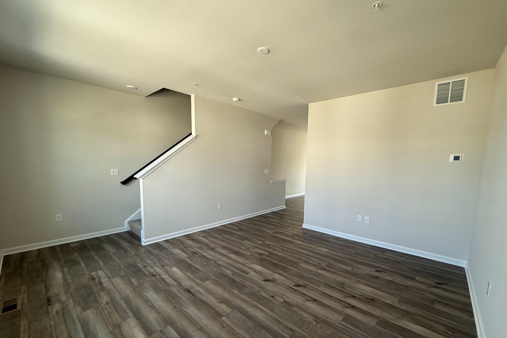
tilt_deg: -5.8
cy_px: 186
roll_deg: -0.5
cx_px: 260
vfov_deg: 77.1
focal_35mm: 15
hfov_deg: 100.4
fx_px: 211
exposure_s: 1/99
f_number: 2.2
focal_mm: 2.22
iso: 64
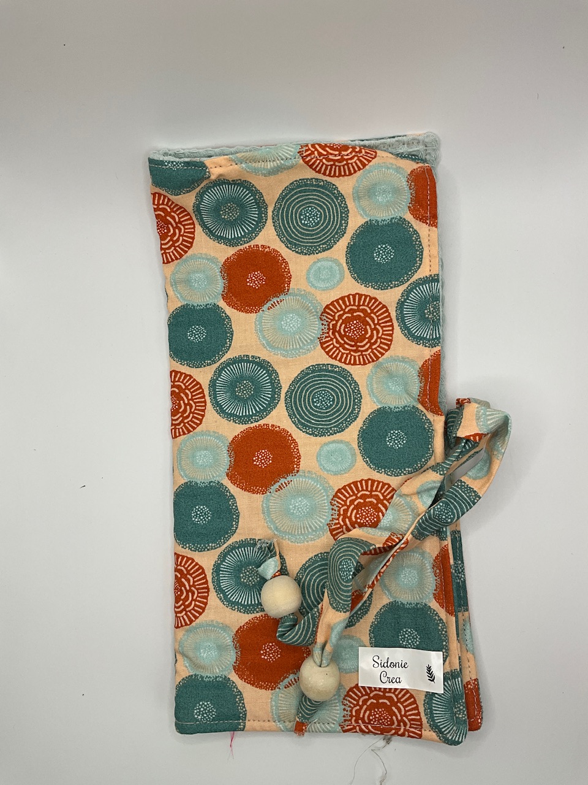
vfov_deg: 61.7
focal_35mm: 29
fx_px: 657
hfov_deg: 48.2
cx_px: 294
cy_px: 392
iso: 25
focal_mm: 3
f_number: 1.8
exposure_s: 1/289
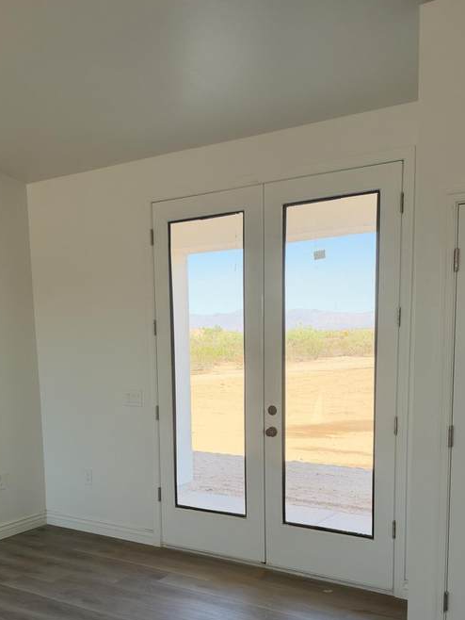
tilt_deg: -9.0
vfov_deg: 51.3
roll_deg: +0.6
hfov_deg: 40.7
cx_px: 205
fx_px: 626
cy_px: 430
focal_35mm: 35
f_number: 1.8
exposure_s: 1/328
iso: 80
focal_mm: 6.93
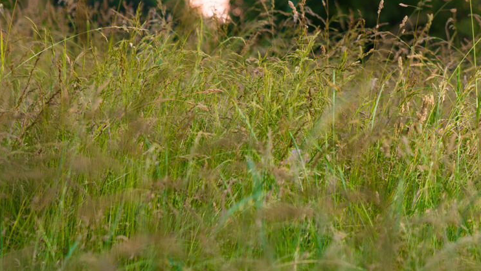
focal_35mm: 158
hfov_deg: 13.4
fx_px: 2015
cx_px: 475
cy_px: 23
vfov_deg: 7.7
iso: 160
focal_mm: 70
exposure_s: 1/60
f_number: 3.2
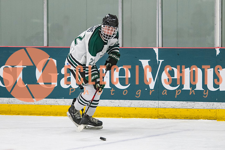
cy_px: 85
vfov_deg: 5.2
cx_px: 108
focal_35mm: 263
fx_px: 1642
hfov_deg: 7.8
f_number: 3.2
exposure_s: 1/640
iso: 2000
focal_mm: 135
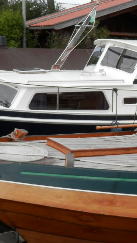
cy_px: 85
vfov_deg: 30.4
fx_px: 446
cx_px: 144
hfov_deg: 17.0
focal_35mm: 69
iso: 80
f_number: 3
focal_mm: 4.5
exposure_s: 1/500
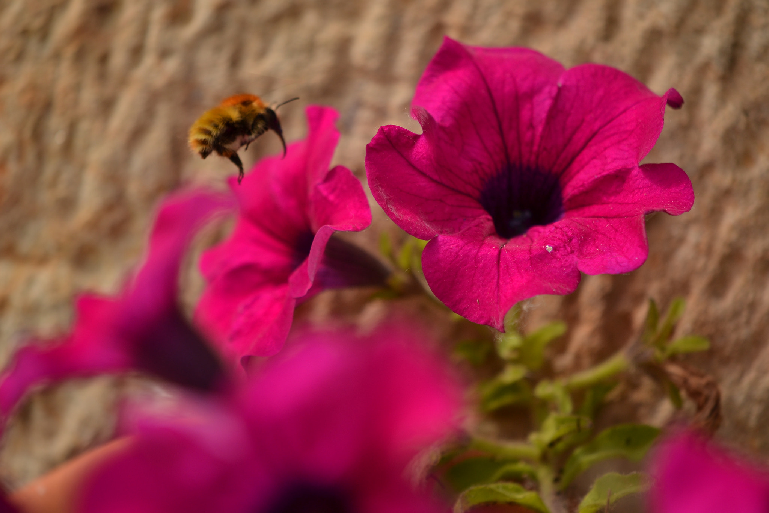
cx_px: 384
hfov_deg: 16.1
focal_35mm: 128
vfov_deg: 10.8
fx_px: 2723
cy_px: 256
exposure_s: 1/1000
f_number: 4
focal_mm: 85
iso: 100
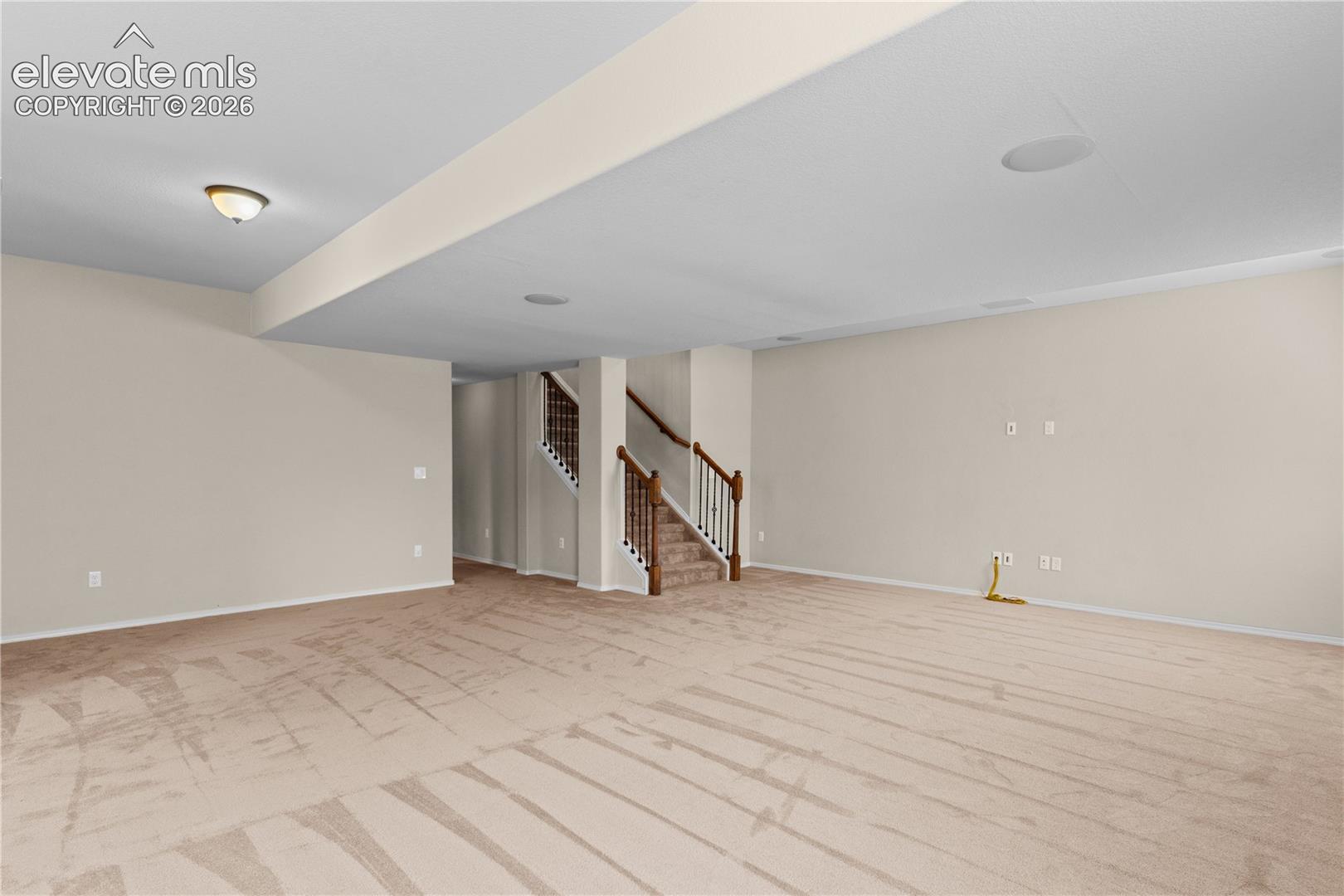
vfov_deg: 68.7
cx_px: 672
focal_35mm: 18
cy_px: 448
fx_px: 655
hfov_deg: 91.5
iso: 320
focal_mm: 11.7
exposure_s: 1/4
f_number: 8
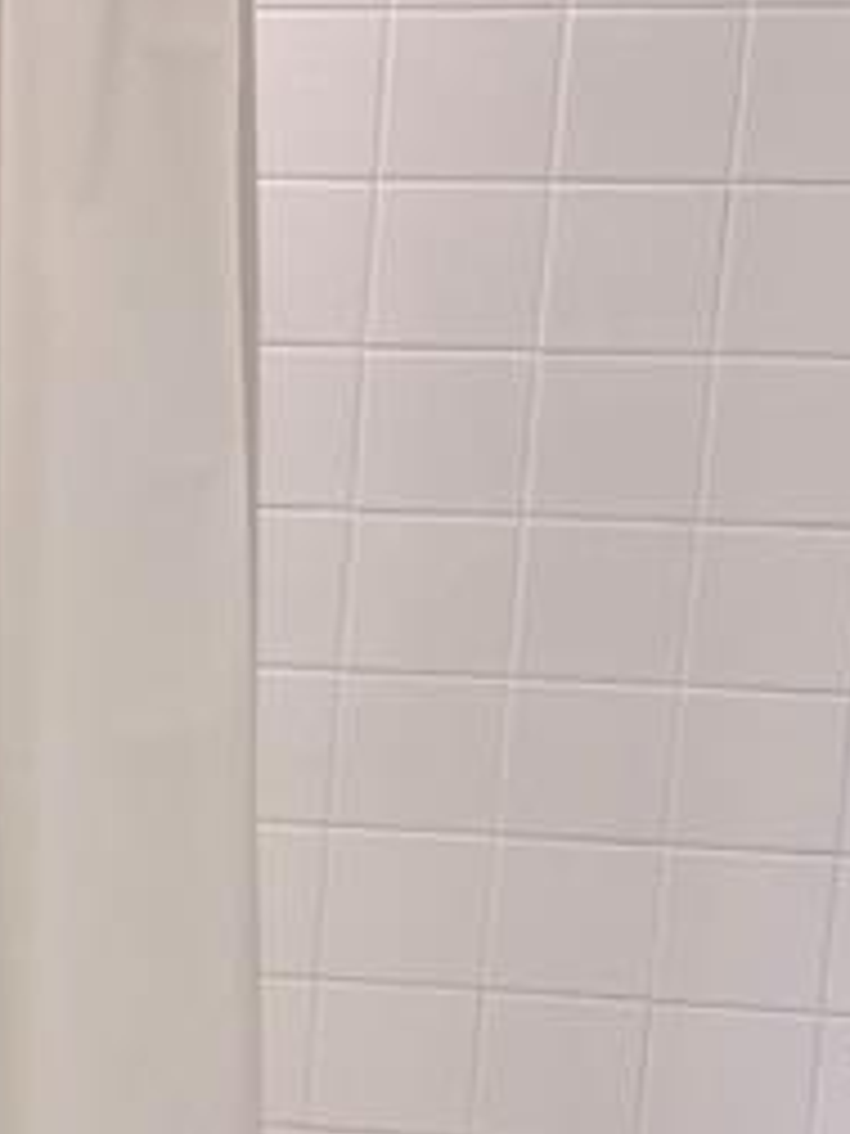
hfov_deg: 11.3
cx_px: -850
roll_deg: +1.0
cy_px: 1066
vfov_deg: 16.3
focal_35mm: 119
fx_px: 3896
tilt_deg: -12.4
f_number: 1.6
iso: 50
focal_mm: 5.1
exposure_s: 1/120
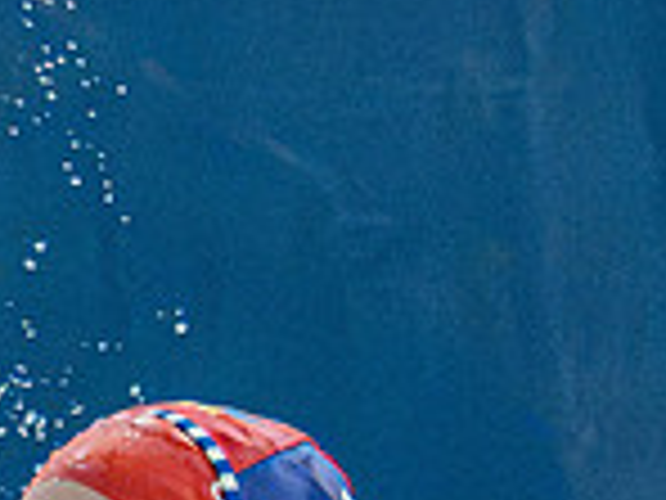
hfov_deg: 0.9
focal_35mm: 2123
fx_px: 40846
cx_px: -241
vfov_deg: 0.7
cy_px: -296
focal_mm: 280
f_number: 4
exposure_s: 1/1000
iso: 16000
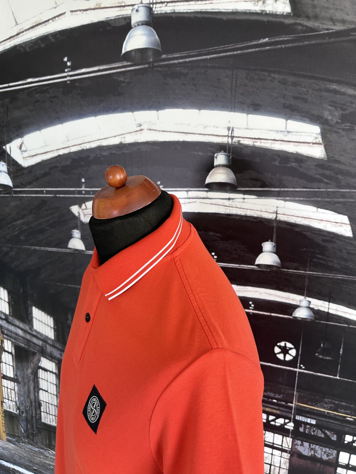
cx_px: 178
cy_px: 237
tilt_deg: -16.0
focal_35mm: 26
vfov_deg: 67.3
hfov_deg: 53.1
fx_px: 357
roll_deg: -0.4
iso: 125
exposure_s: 1/60
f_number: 1.5
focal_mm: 5.7
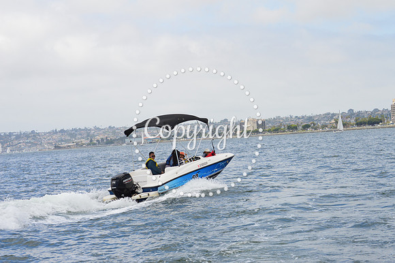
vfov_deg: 16.5
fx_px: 905
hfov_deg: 24.6
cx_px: 198
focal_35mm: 82
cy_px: 132
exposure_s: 1/500
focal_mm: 55
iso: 320
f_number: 11
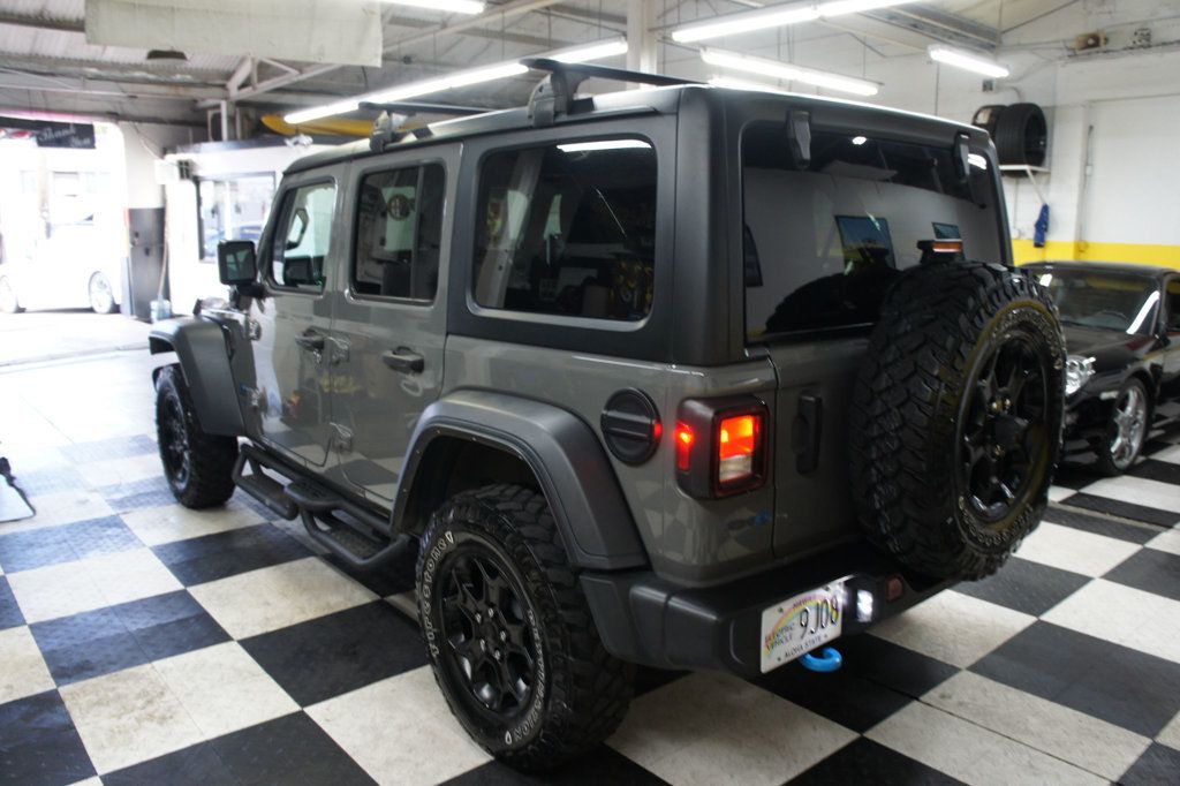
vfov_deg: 47.9
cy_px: 393
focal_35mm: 27
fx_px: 885
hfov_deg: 67.4
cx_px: 590
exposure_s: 1/30
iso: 400
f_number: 3.5
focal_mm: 18
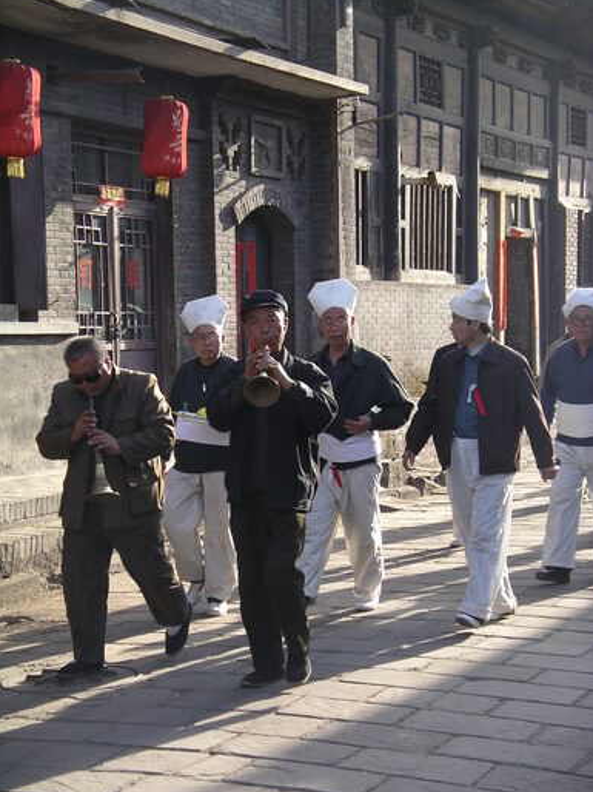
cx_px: 297
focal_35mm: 85
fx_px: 1943
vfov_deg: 23.0
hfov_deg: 17.4
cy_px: 394
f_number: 3.6
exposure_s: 1/226
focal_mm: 17.4
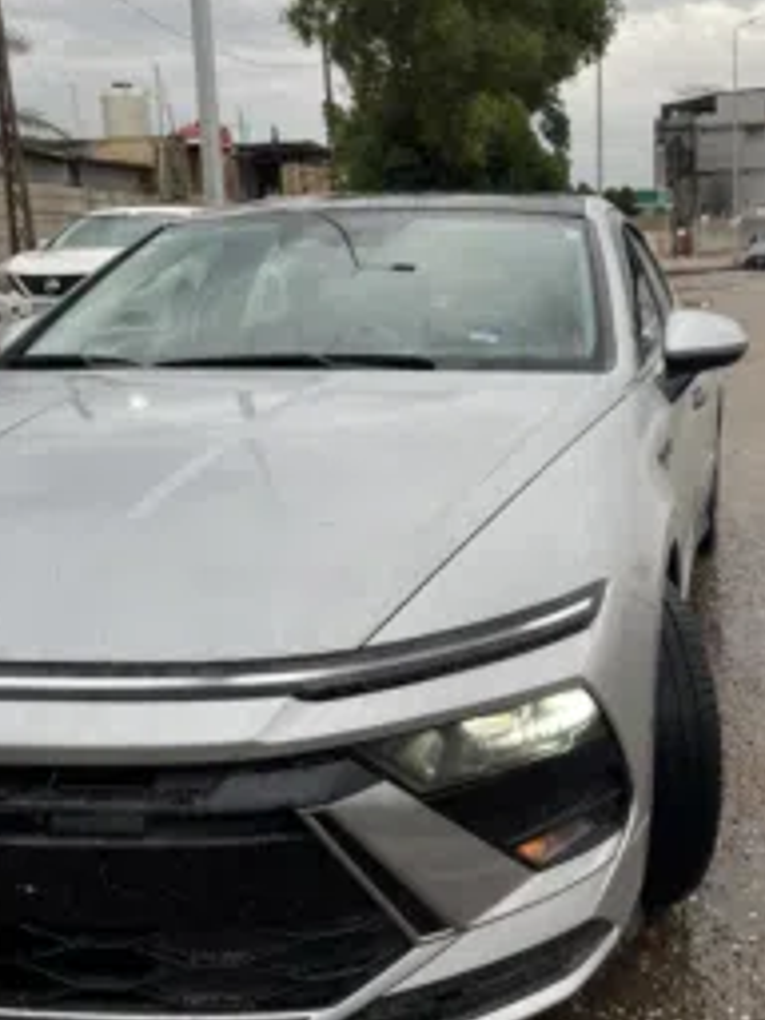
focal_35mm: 39
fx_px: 1149
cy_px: 486
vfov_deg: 47.8
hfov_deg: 36.3
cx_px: 534
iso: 32
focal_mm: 5.1
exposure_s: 1/343
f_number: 1.6
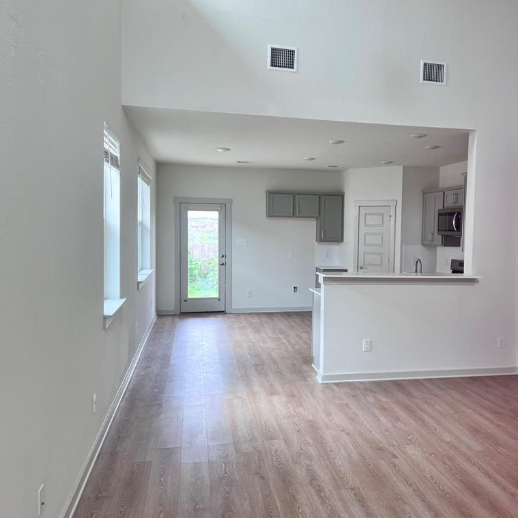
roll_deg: -1.2
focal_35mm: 31
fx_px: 525
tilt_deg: -4.5
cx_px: 314
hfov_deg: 52.1
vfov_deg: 52.5
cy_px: 257
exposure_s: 1/120
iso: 50
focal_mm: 5.7
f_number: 1.5
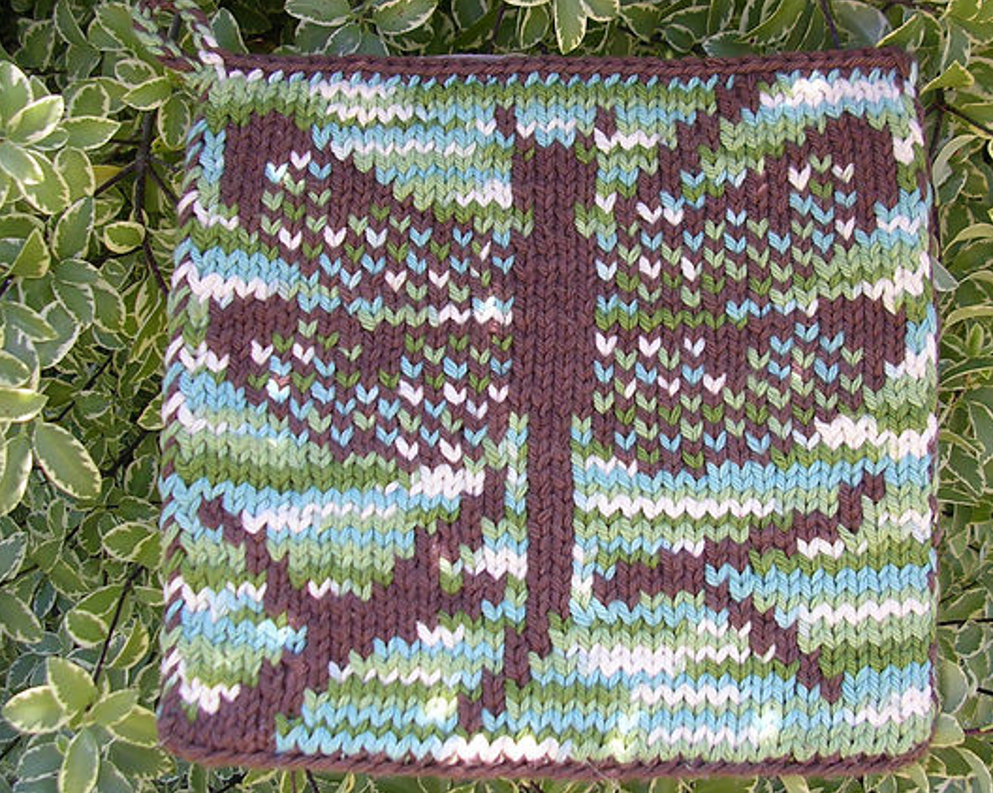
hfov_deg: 41.1
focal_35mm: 45
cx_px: 568
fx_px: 1322
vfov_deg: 33.4
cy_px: 374
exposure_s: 1/166
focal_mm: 5.8
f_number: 2.8
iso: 50
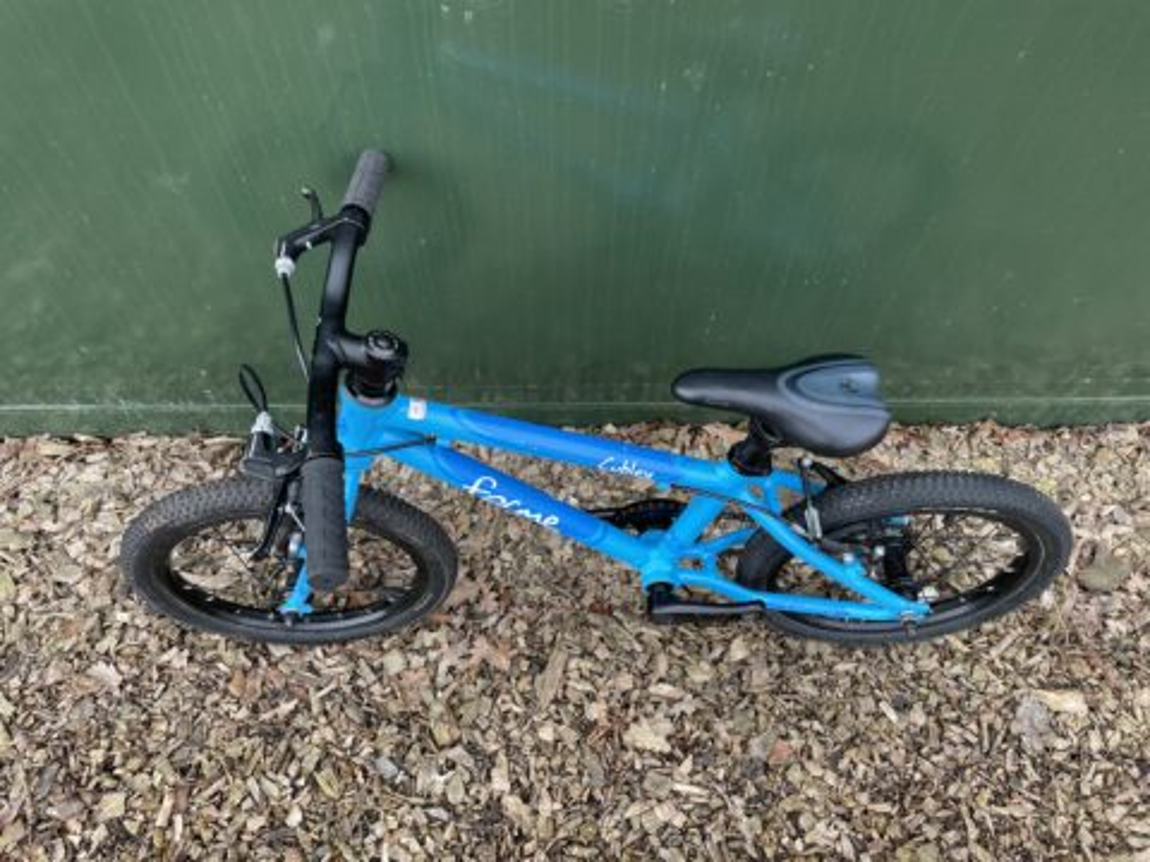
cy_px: 431
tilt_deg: -61.0
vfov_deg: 53.1
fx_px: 864
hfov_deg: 67.3
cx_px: 575
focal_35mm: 26
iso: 32
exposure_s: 1/300
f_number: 1.6
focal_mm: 4.2
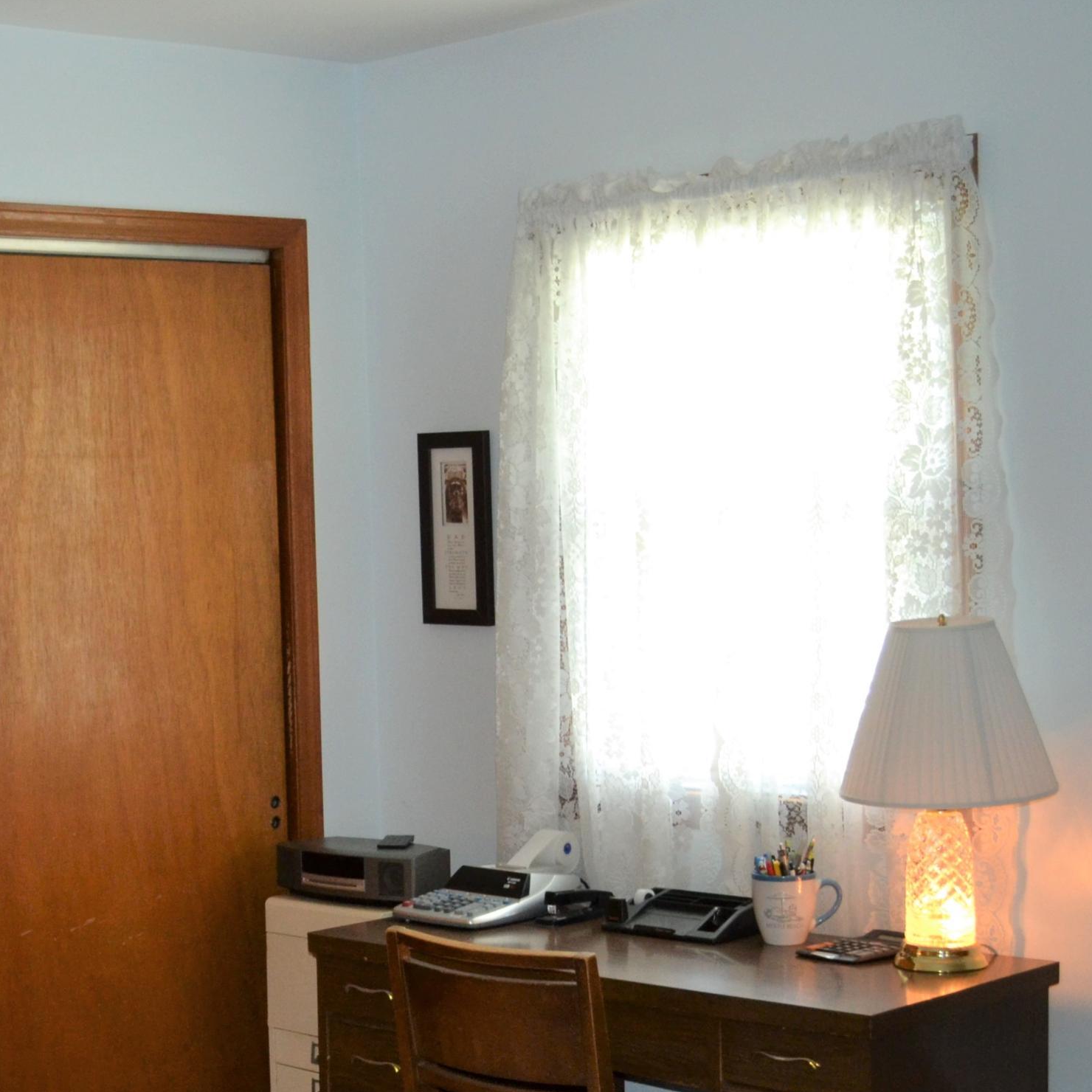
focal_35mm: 62
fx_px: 2213
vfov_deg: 27.5
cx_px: 136
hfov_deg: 26.9
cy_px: 734
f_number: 4
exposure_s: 1/60
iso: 1000
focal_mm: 24
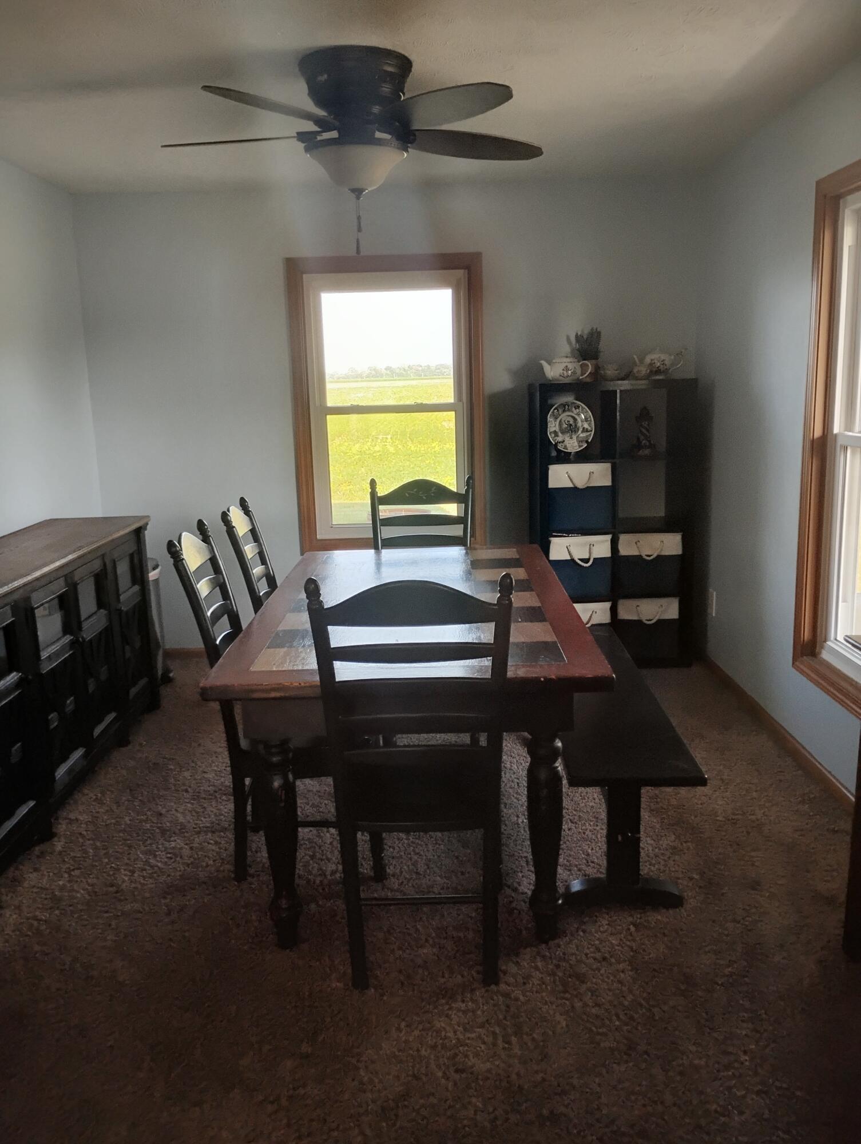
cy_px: 572
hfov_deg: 49.8
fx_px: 927
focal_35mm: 28
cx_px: 430
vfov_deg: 63.4
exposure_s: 1/60
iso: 388
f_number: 1.8
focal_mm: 4.26
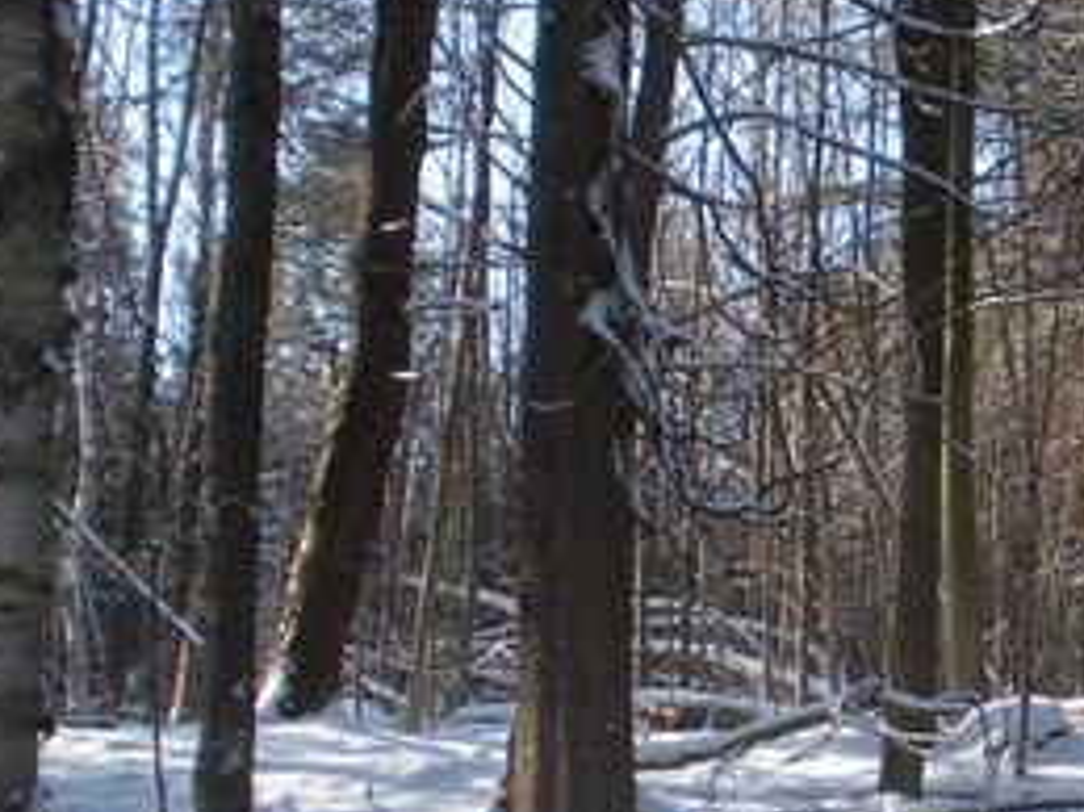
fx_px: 2786
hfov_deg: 21.2
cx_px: 1109
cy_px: 573
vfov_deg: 16.5
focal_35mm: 89
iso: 64
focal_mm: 6.3
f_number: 3.5
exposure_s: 1/159
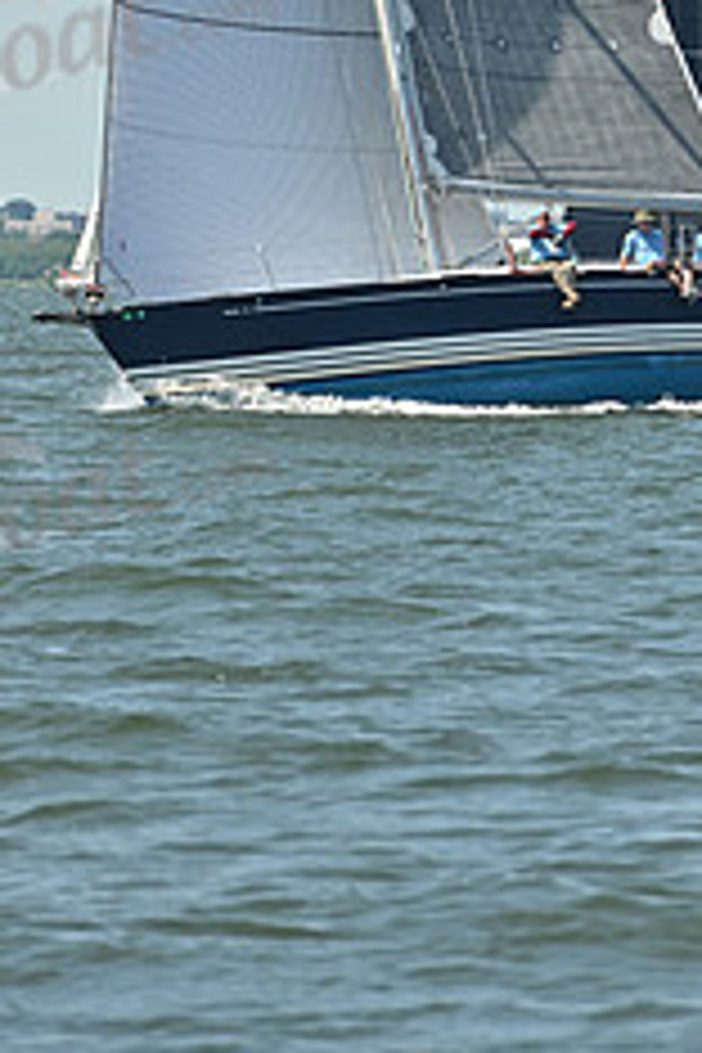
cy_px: -225
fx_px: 13395
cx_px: 511
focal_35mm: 458
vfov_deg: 4.5
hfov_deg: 3.0
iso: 320
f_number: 10
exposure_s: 1/1250
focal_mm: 185
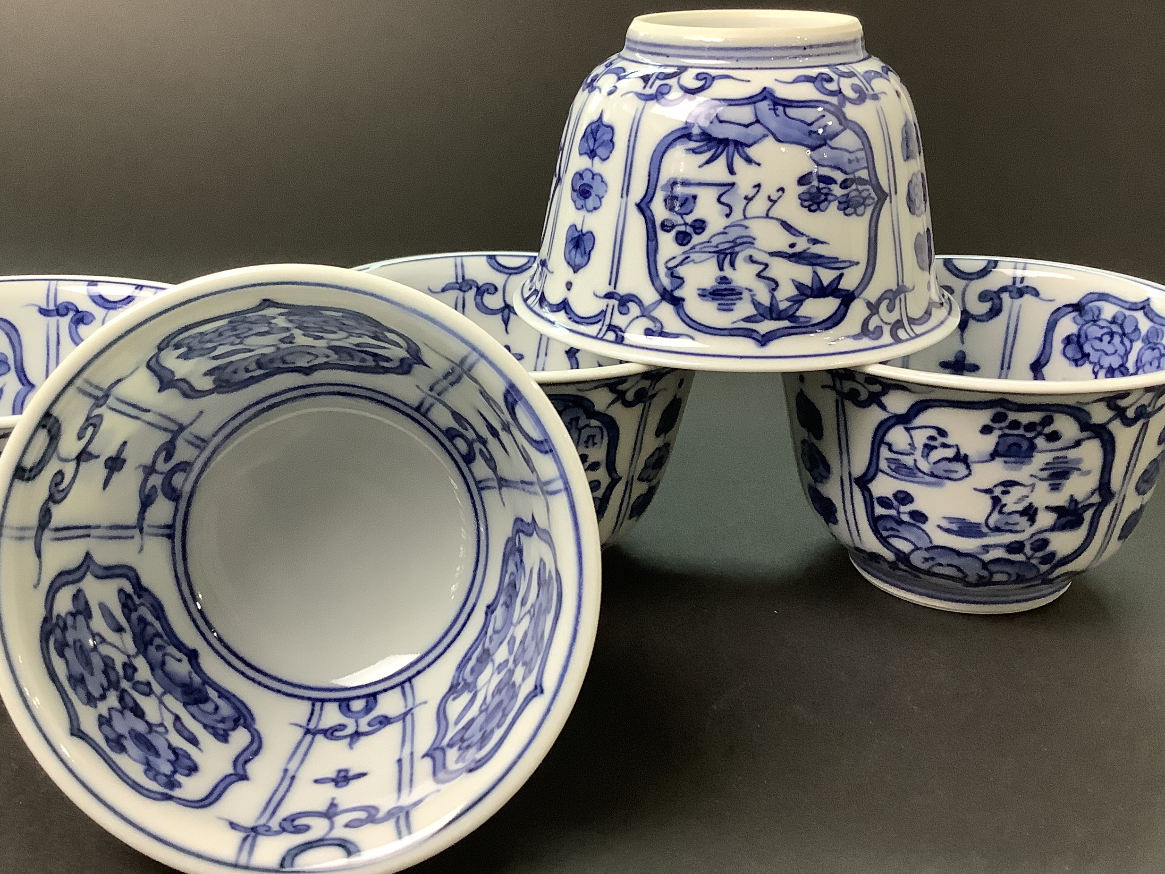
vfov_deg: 35.1
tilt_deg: -21.7
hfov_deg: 45.6
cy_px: 387
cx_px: 484
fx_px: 1380
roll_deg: -0.5
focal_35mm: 41
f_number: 2.4
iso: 160
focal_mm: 3.3
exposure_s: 1/50
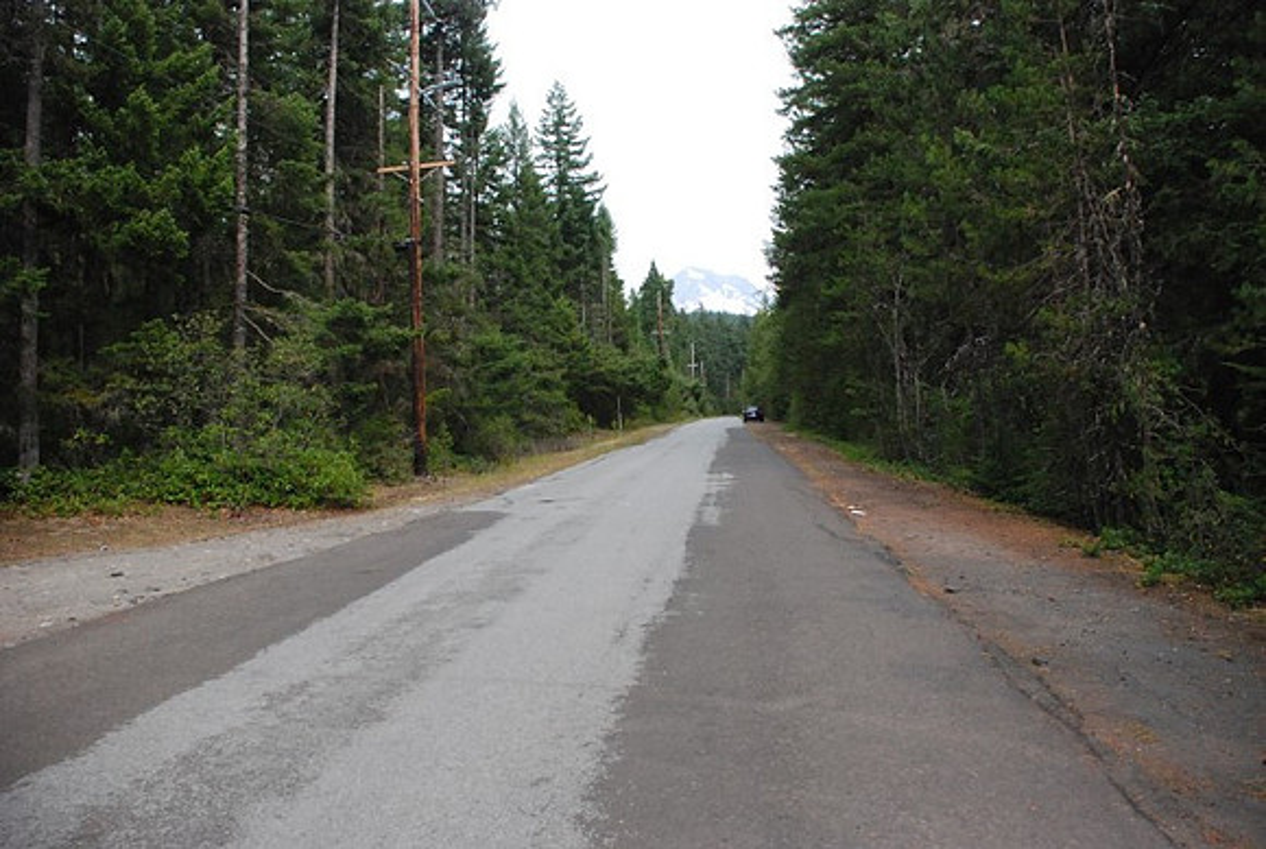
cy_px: 424
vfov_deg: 48.1
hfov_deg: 67.3
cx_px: 633
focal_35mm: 27
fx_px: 951
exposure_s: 1/4000
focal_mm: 18
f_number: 4
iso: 1600
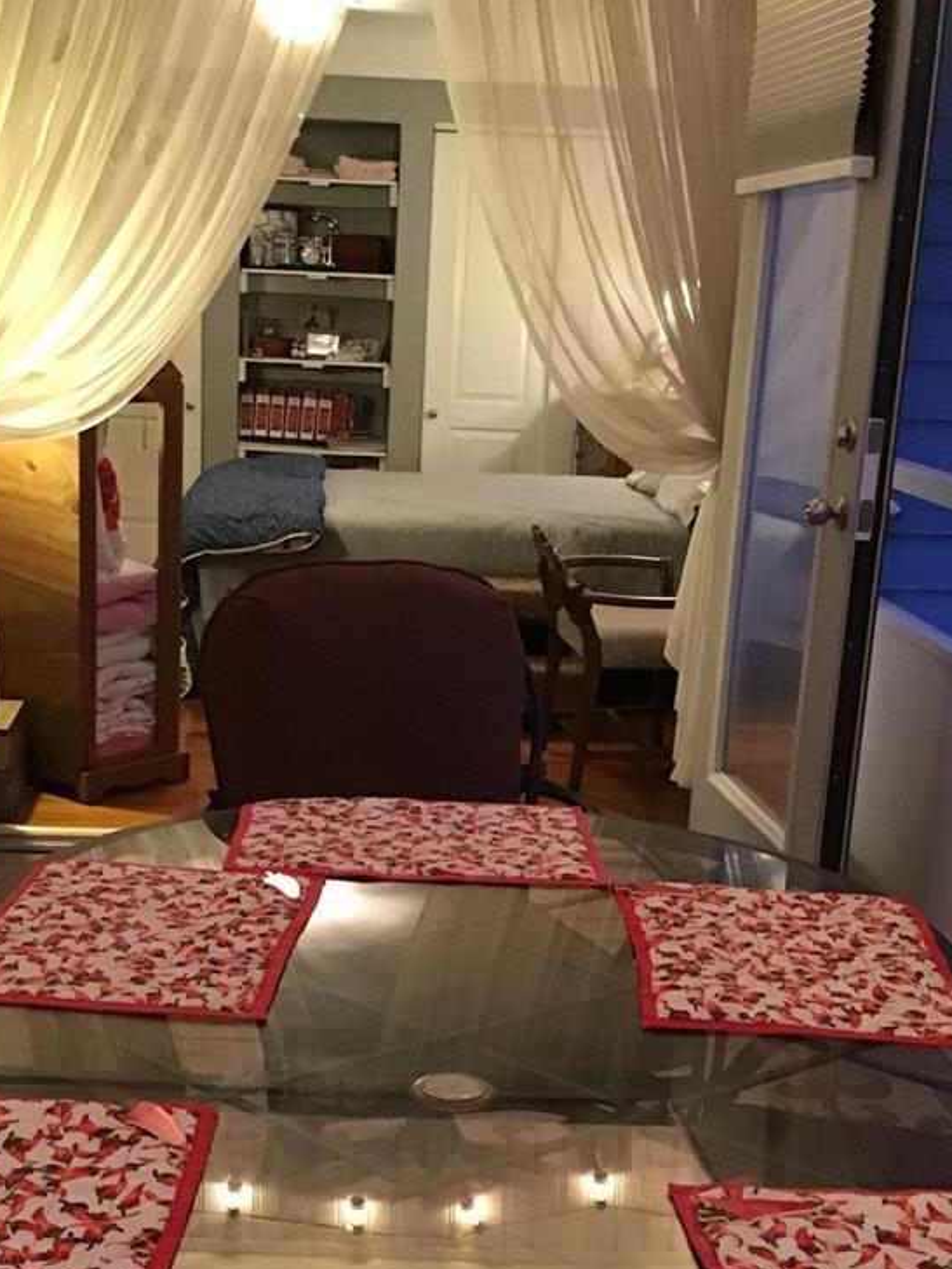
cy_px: 820
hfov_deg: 28.6
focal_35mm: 51
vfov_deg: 37.2
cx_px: 426
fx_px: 1870
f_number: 2.4
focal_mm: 3.3
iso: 320
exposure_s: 1/15
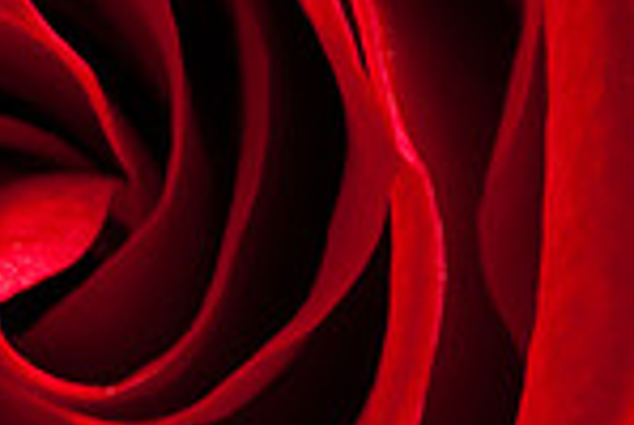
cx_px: -413
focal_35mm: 612
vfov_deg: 2.3
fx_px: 10798
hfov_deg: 3.3
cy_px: 474
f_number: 22
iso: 200
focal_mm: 105
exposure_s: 1/6
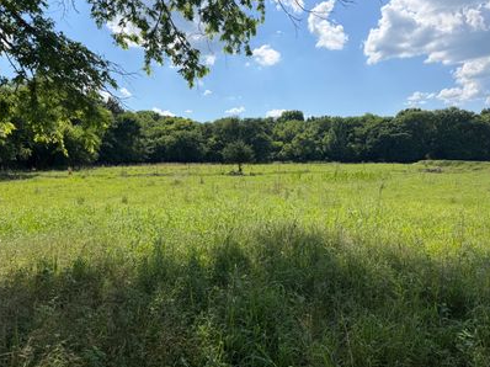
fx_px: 368
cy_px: 190
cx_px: 254
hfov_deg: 67.3
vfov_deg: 53.0
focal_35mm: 26
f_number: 1.78
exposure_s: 1/4975
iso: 80
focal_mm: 6.76
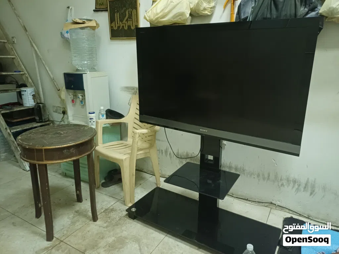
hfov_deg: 69.4
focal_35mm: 25
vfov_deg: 54.9
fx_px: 245
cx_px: 170
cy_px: 127
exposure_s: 1/20
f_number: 1.8
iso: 1000
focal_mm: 4.65
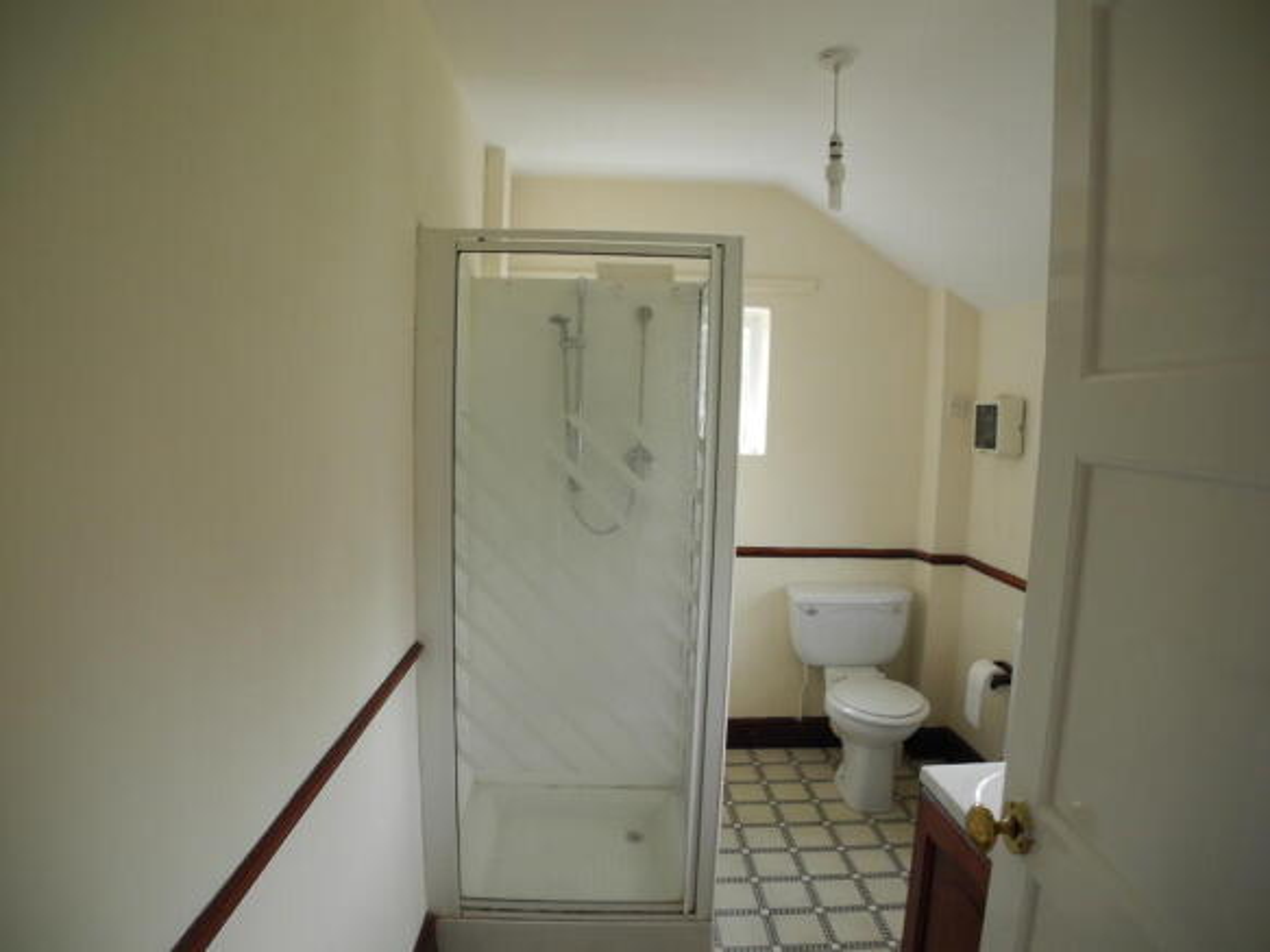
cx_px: 635
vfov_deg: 49.7
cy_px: 476
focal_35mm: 28
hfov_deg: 63.5
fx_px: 1027
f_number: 2.8
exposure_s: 1/62
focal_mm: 6
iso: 100
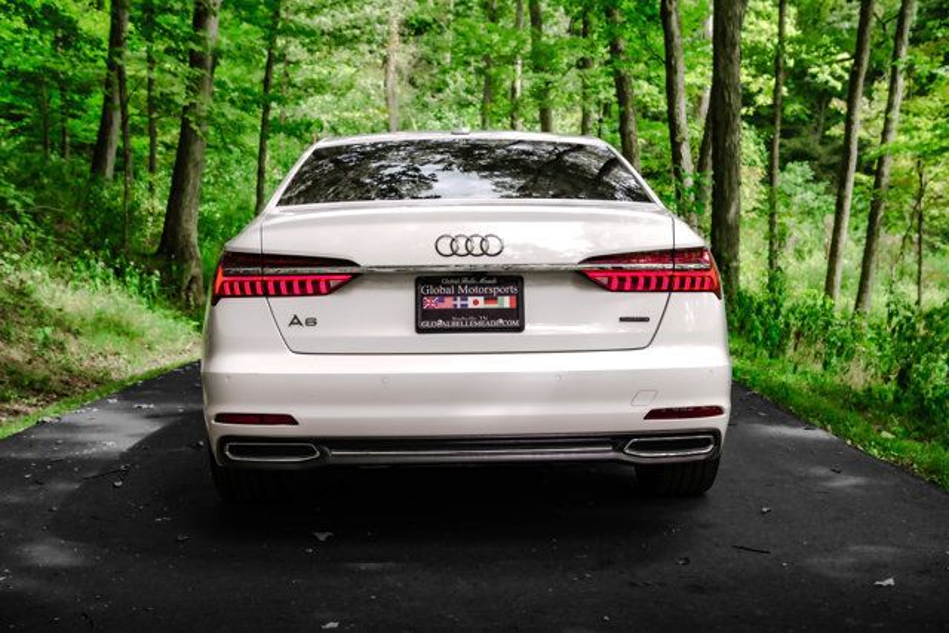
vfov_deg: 30.5
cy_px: 316
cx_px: 474
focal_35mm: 44
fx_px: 1160
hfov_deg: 44.5
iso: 640
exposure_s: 1/500
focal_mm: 44
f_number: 6.3
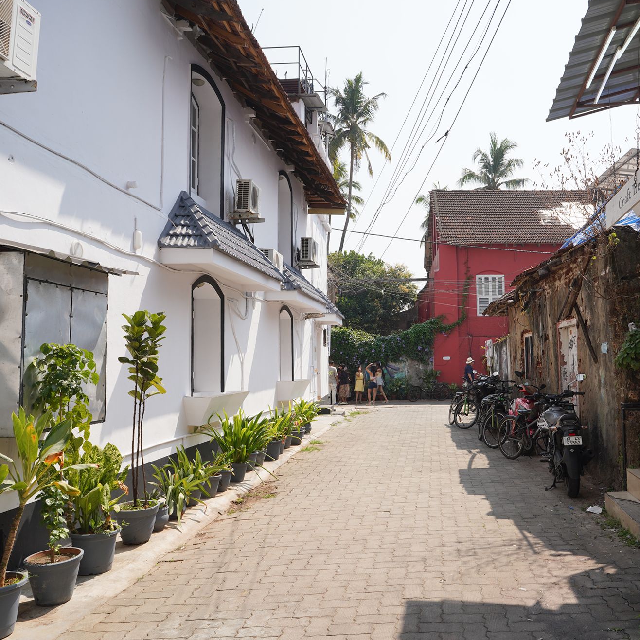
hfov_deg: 51.5
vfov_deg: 52.5
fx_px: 648
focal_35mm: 31
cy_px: 318
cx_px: 432
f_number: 10
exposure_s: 1/320
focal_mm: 24
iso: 200
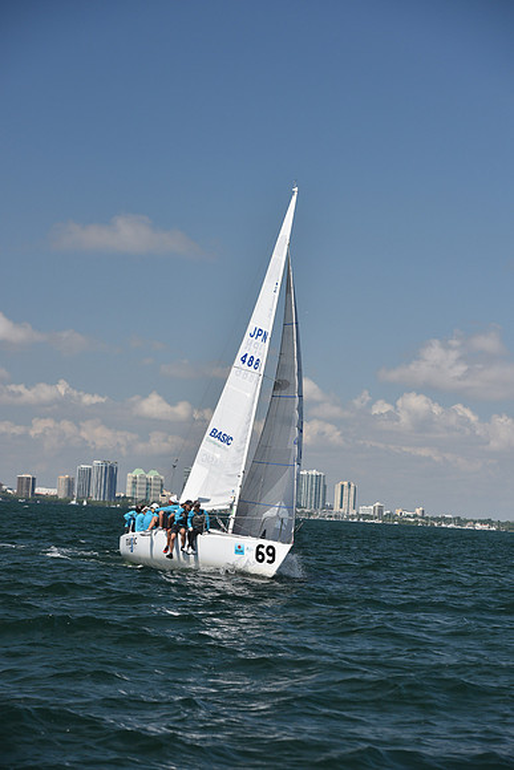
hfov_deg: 13.4
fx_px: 2183
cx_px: 257
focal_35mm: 102
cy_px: 385
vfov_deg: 20.0
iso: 250
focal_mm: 102
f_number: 5.6
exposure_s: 1/1000
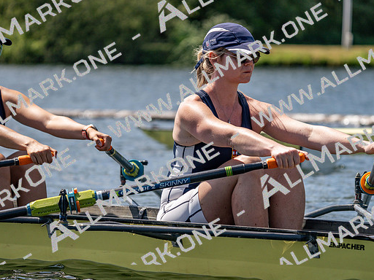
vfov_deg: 5.8
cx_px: 198
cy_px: 140
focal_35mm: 257
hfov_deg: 7.7
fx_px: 2777
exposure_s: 1/2000
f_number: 5.6
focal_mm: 236
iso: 250
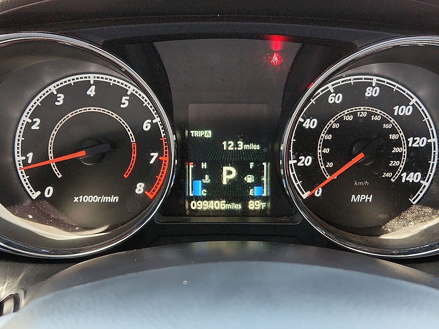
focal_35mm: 23
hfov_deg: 73.9
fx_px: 292
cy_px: 164
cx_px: 220
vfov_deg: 58.9
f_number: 1.8
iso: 146
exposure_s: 1/59.2
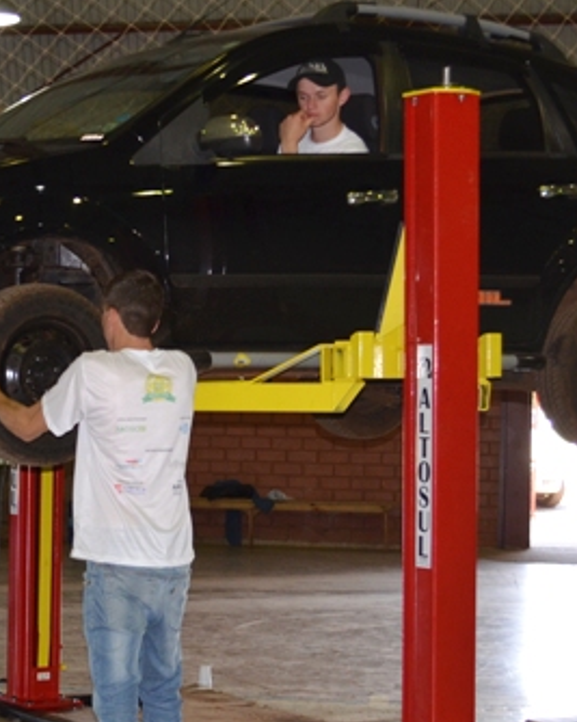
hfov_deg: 16.6
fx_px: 1943
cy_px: 440
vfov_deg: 21.0
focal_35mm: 91
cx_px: 35
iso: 450
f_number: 4.2
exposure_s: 1/60
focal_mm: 26
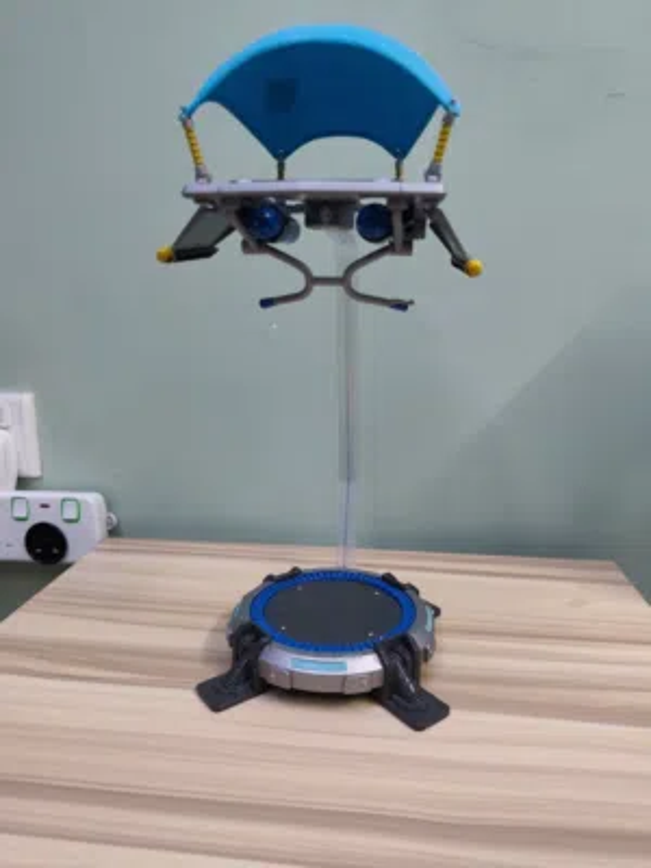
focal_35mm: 23
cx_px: 326
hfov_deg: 58.9
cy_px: 434
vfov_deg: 73.9
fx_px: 577
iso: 800
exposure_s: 1/33.3
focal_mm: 6.19
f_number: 1.65
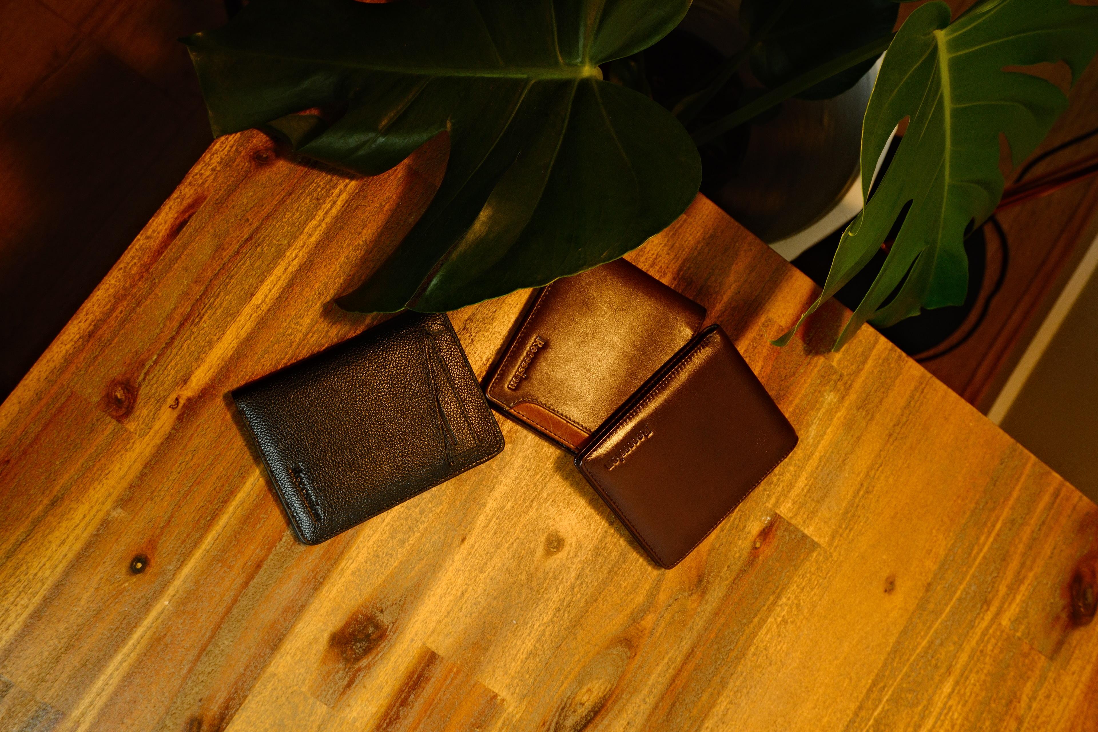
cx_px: 549
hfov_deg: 55.8
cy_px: 366
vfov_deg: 38.9
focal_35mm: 34
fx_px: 1037
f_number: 5.6
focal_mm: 22.8
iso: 1000
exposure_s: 1/25
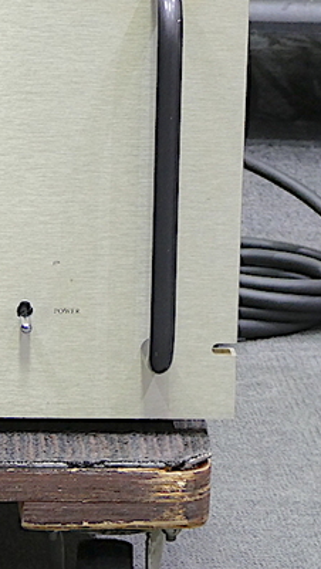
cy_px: 125
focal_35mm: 206
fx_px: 3113
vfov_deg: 10.4
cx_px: -232
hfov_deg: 5.8
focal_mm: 14.1
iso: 200
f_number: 4.7
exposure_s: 1/5
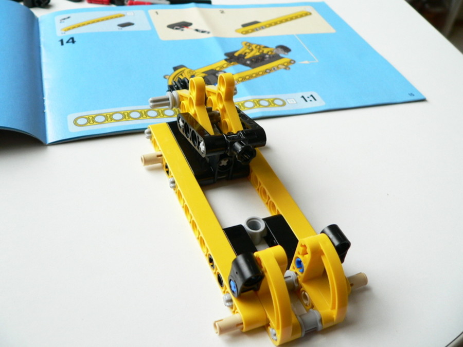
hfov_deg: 51.4
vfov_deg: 39.7
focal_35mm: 36
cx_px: 232
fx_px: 482
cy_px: 174
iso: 200
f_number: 2.8
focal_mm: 6
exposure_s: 1/100
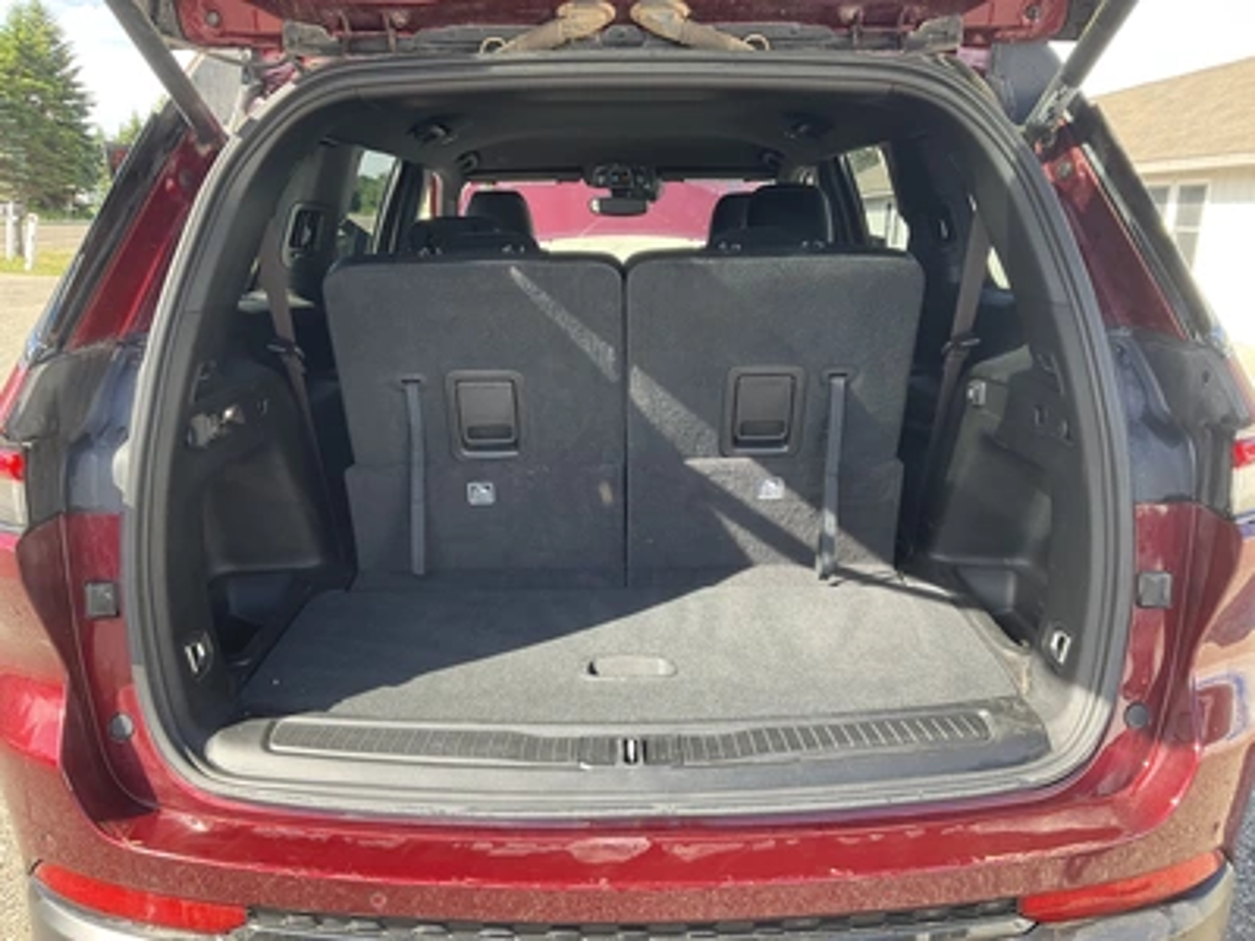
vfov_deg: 48.2
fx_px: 1051
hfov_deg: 61.7
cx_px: 628
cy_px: 470
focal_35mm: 29
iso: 32
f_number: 1.8
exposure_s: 1/172
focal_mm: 3
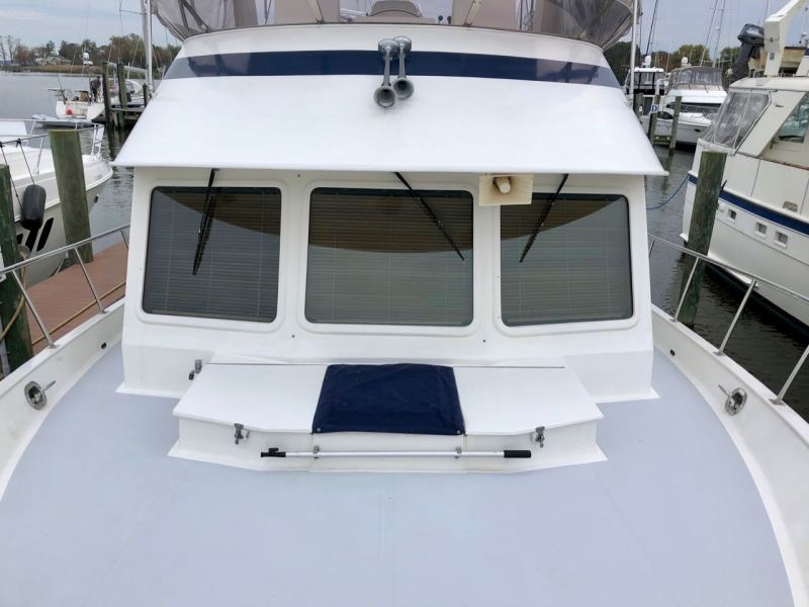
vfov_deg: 49.7
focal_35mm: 28
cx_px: 404
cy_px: 304
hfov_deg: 63.4
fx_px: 654
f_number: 1.8
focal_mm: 3.99
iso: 20
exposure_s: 1/1000
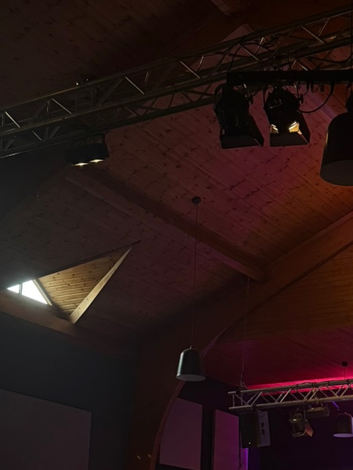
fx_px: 938
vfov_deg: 27.3
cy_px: 407
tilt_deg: +10.3
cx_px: 292
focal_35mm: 69
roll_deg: -1.9
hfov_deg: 21.0
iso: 640
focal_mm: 6.76
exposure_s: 1/33
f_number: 1.78
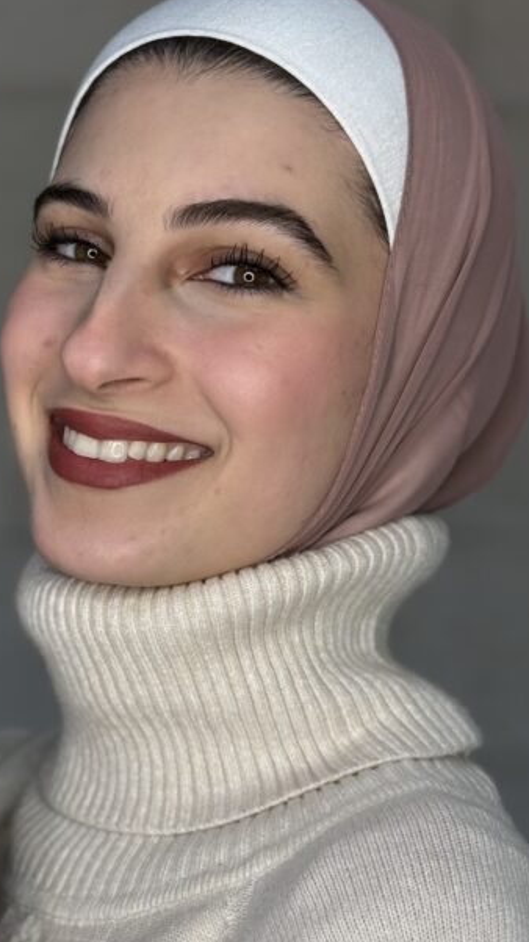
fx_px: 2222
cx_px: 77
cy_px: 568
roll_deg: +1.0
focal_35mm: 89
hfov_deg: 13.5
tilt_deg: +3.9
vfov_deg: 23.9
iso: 64
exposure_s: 1/195
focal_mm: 6.76
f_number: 1.78
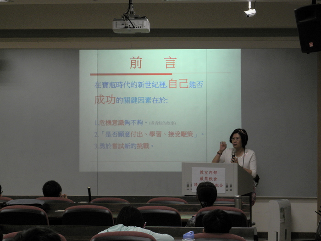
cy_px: 120
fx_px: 1085
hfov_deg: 16.8
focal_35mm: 117
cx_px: 160
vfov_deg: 12.7
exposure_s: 1/78.3
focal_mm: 20.8
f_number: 4
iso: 119
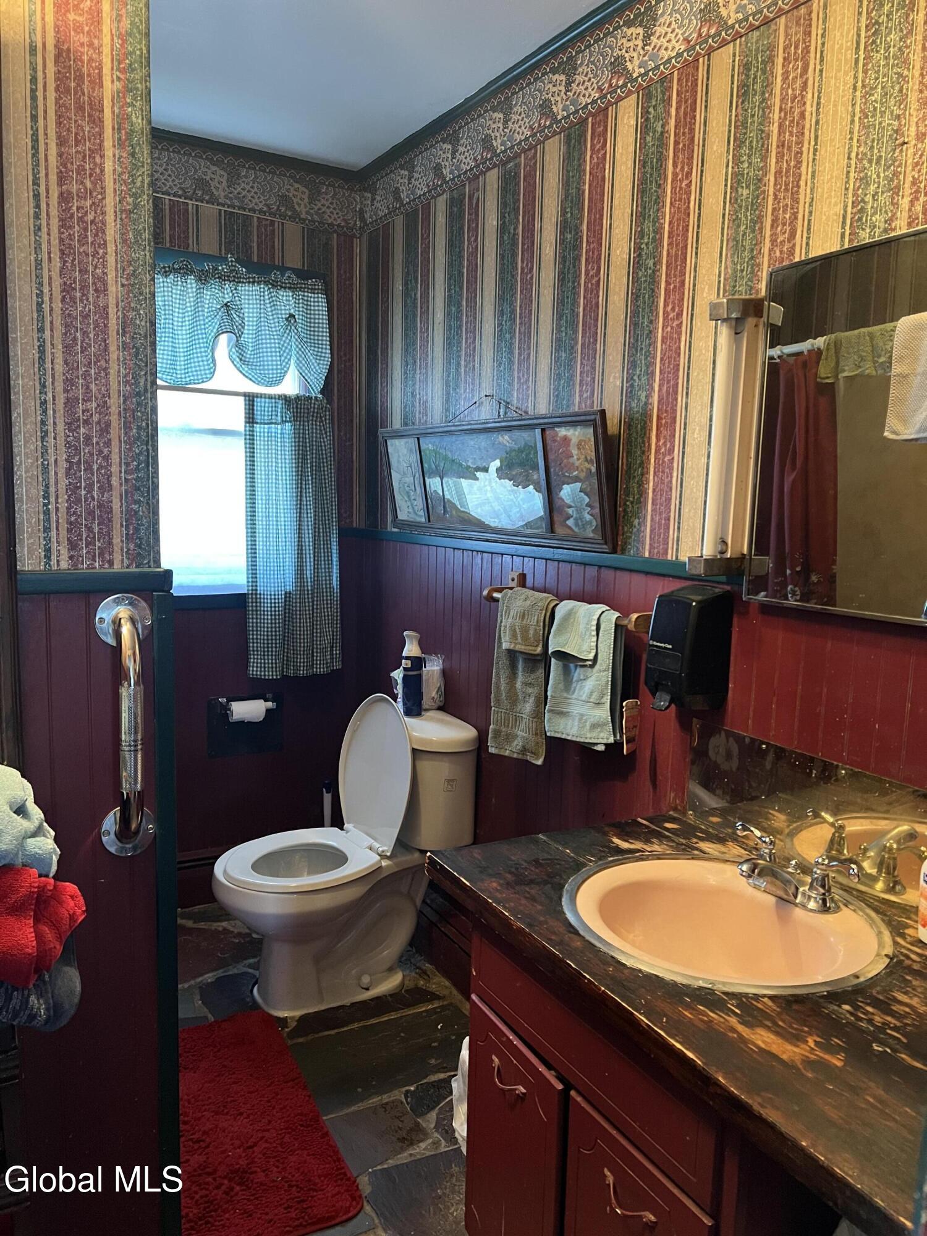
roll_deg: -1.5
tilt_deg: -6.6
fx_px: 928
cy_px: 618
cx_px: 464
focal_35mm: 26
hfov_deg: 53.1
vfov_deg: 67.3
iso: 500
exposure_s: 1/40
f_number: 1.5
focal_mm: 5.7
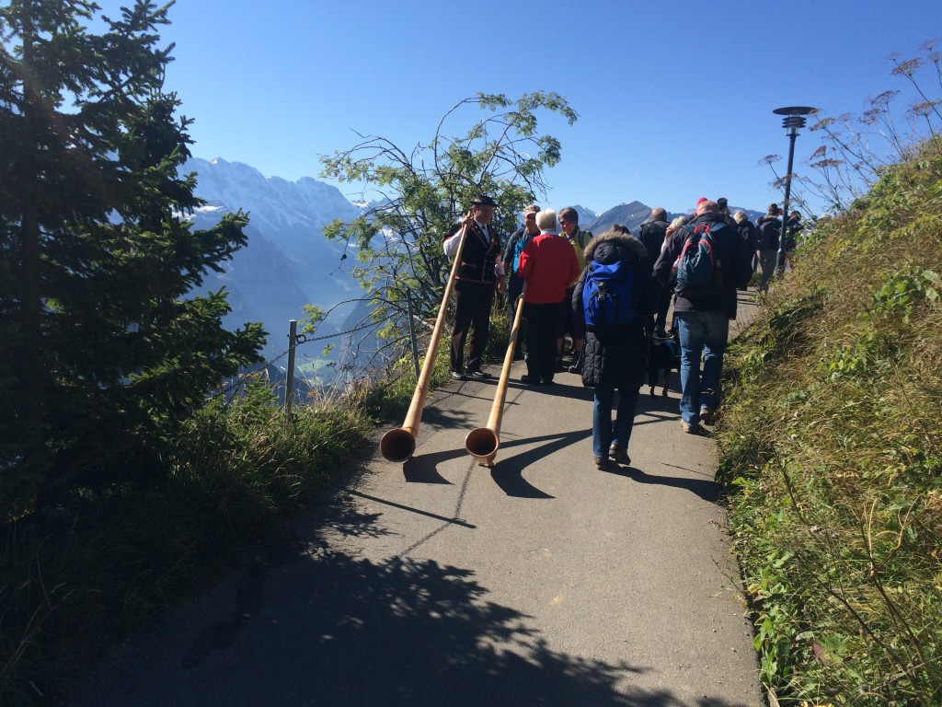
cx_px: 471
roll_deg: -1.6
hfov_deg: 61.7
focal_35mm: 29
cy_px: 354
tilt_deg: -8.5
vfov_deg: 48.2
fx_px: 789
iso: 32
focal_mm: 4.15
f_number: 2.2
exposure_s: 1/1786
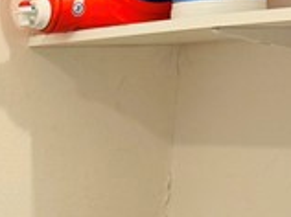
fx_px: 1309
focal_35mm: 156
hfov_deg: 11.4
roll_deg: +0.0
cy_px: 414
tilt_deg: -13.4
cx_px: -304
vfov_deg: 9.0
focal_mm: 6.76
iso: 125
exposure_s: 1/60
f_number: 1.78
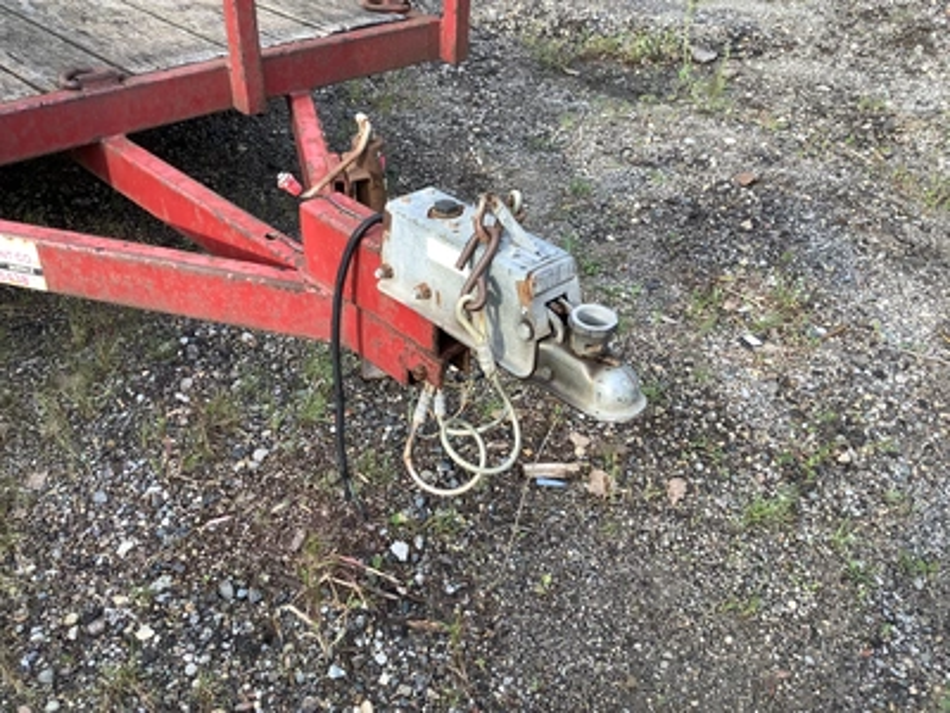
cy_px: 356
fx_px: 851
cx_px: 475
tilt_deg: -36.6
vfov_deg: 45.4
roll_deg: -4.1
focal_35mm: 31
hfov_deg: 58.4
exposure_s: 1/120
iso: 25
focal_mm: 3.3
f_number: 2.4
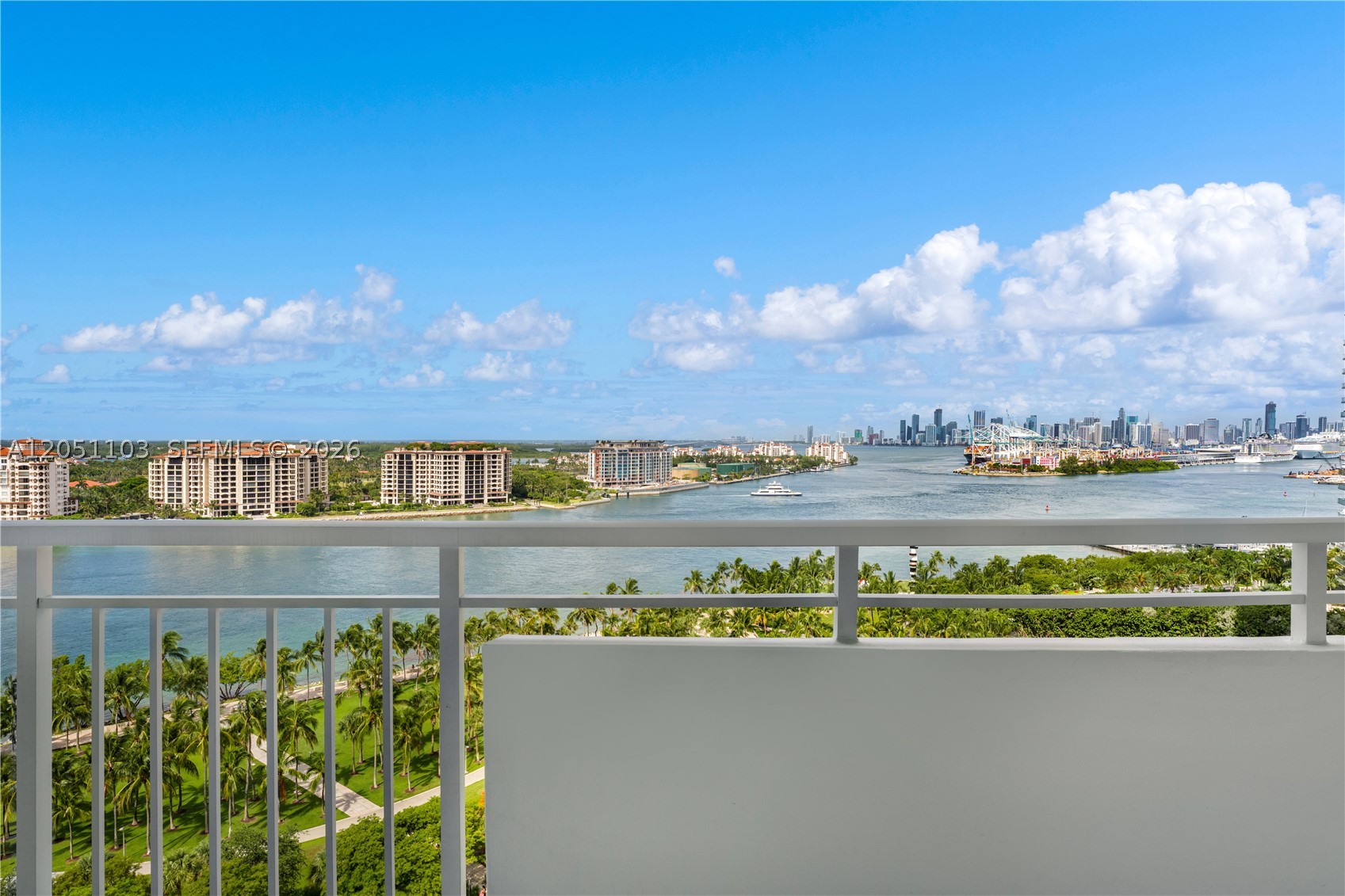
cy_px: 448
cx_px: 672
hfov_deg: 87.8
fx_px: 699
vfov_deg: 65.4
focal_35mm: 19
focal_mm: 18.7
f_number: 11
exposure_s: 1/500
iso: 320
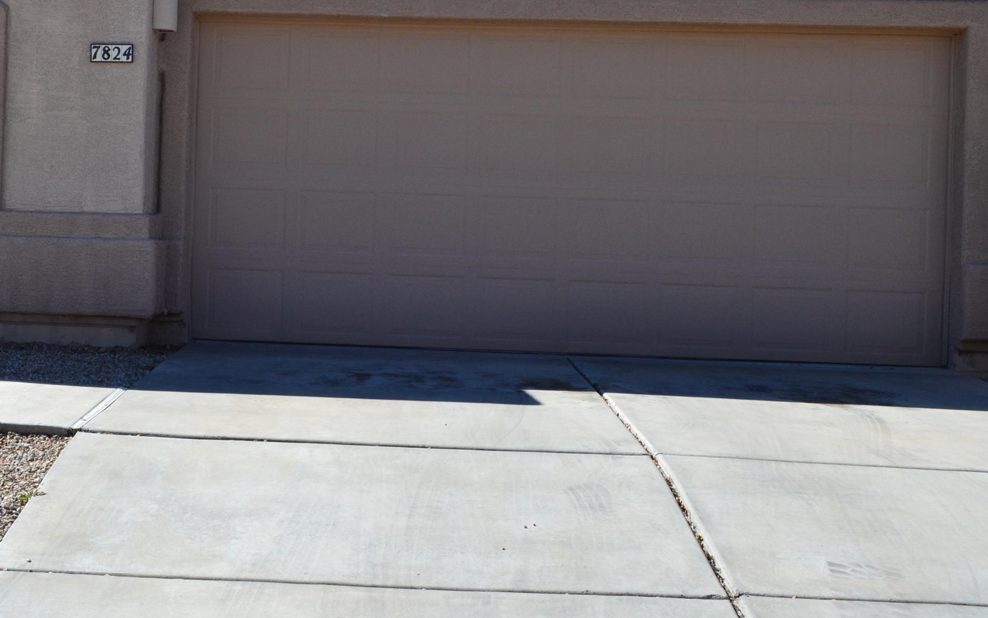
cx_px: 280
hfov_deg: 37.5
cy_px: 182
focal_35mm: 53
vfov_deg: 24.2
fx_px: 1427
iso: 400
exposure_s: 1/400
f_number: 11
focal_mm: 22
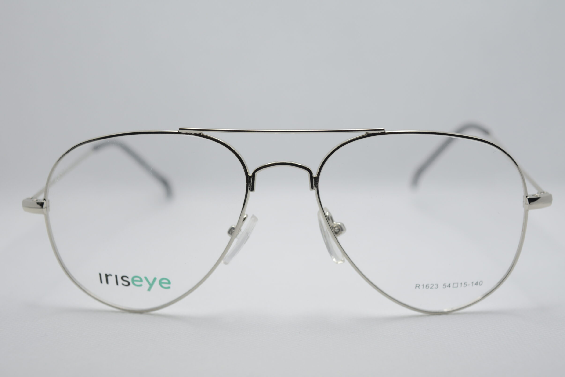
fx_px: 1123
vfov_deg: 19.1
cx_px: 289
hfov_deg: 28.2
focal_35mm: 72
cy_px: 191
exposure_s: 1/125
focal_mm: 45
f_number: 5.6
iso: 280
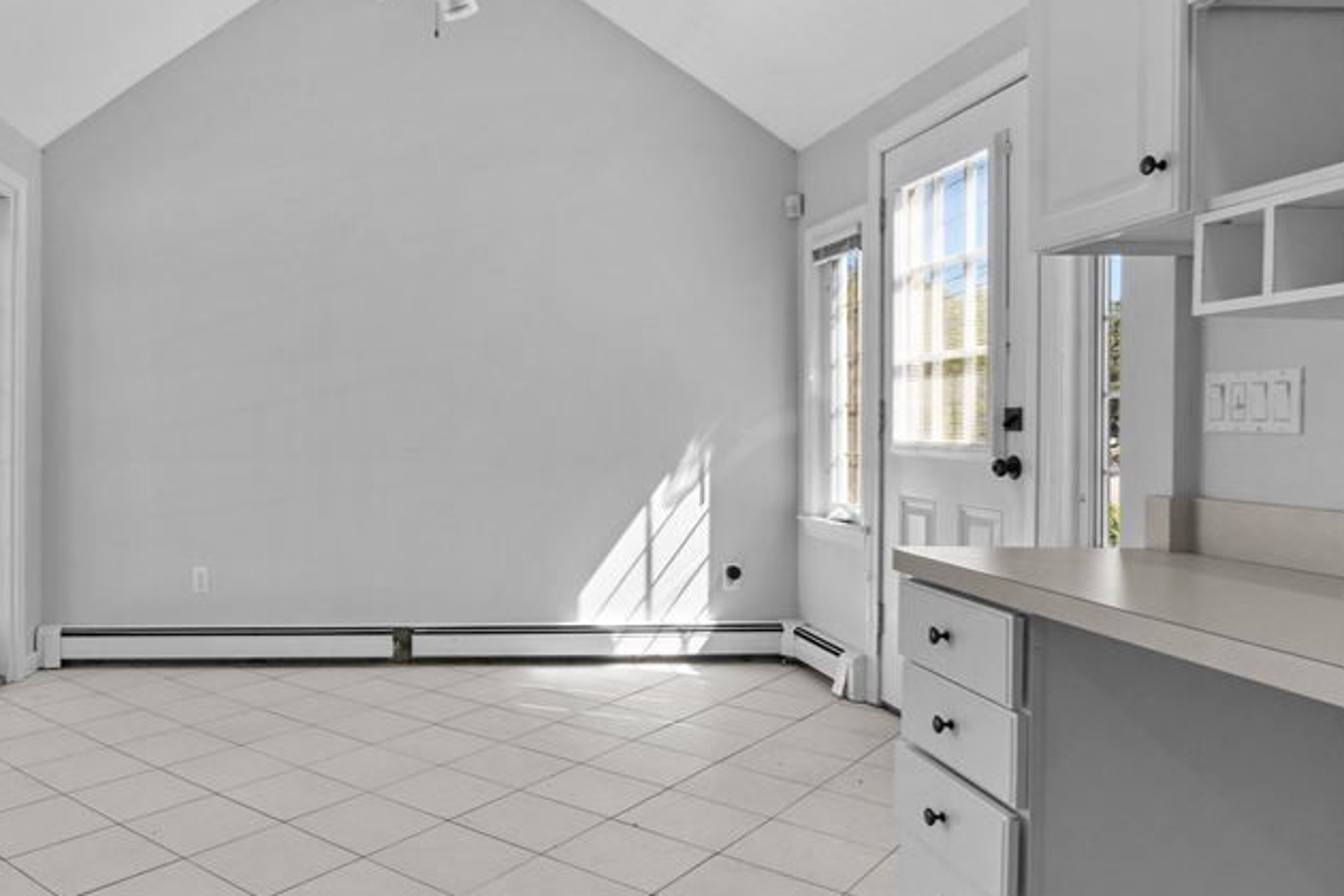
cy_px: 445
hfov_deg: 67.0
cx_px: 420
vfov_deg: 49.6
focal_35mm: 26
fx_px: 971
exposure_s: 1/6
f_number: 9
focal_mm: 16
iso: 320
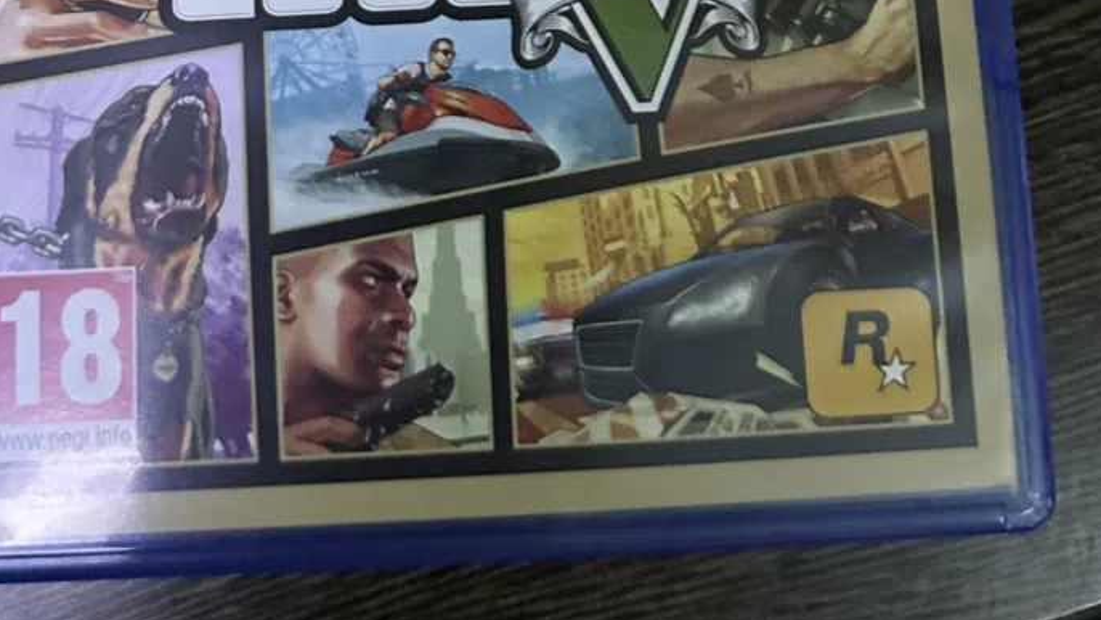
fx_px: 1518
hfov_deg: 39.9
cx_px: 533
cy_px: -253
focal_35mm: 52
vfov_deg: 20.4
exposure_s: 1/31
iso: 1000
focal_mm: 6.86
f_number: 1.78
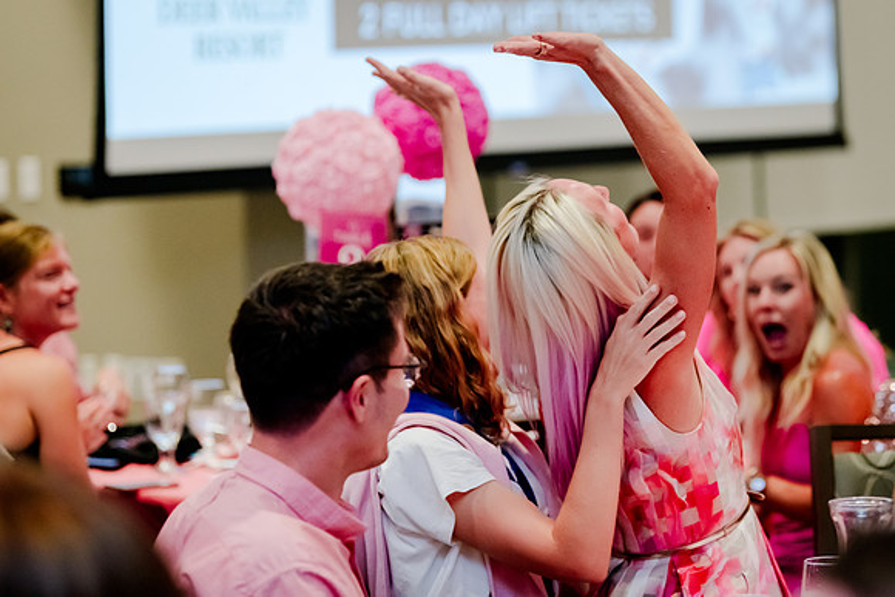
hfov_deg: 14.5
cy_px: 233
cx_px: 526
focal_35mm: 141
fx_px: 3518
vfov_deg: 9.7
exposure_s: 1/250
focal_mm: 116
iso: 4000
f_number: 2.8
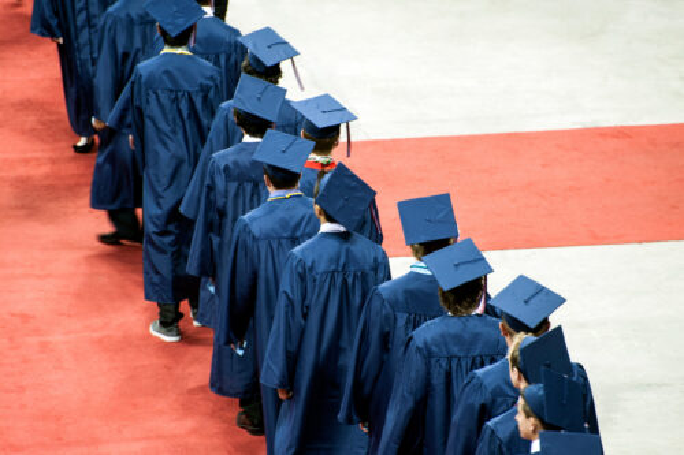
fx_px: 5698
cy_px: 228
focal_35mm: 300
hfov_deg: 6.9
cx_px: 342
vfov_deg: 4.6
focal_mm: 300
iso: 800
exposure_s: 1/40
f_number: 6.3
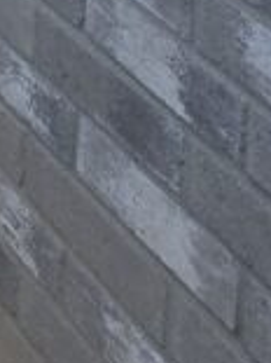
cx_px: -619
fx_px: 1589
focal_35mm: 152
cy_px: -560
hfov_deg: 8.0
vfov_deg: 10.7
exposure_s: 1/1770
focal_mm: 6.25
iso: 80
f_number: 1.7
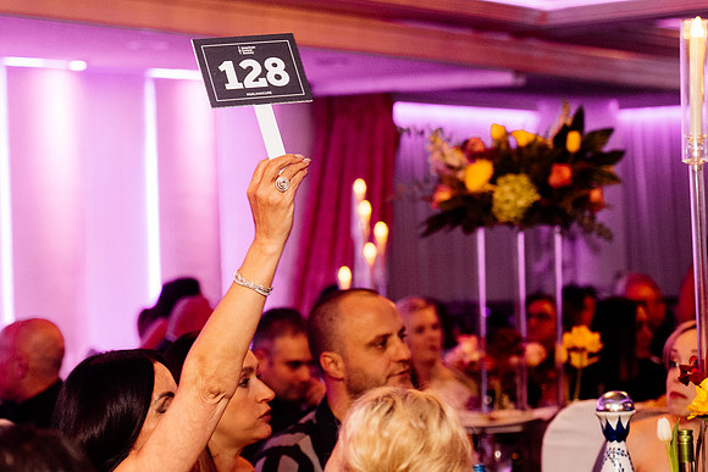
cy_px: 157
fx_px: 2180
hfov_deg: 18.4
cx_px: 225
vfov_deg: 12.4
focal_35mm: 111
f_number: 3.5
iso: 2000
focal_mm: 70
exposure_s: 1/200
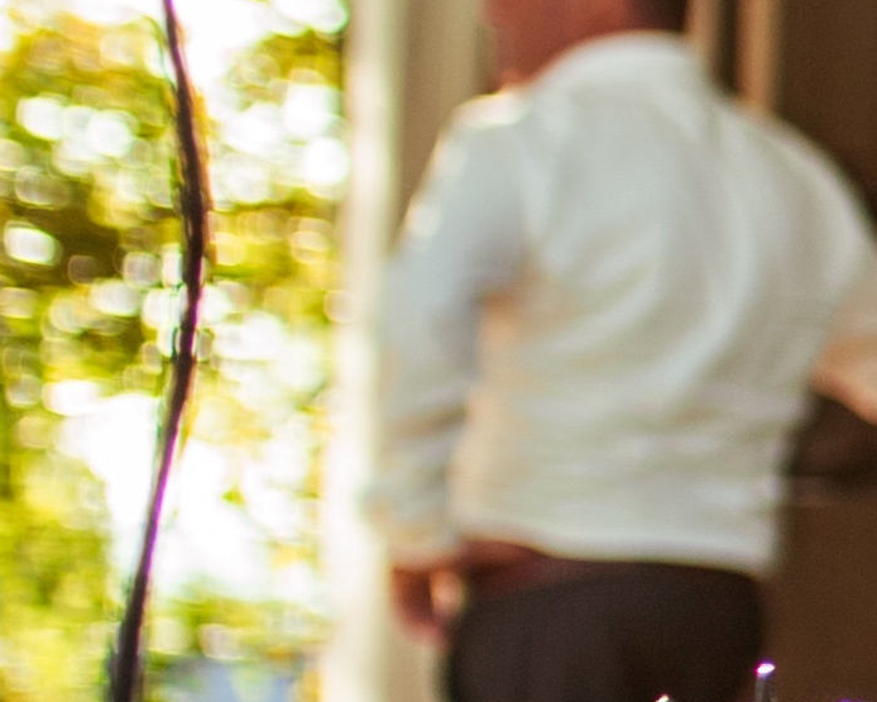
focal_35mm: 285
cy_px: 645
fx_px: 7396
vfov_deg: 5.4
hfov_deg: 5.7
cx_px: 3657
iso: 160
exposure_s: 1/500
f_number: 2.2
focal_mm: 35
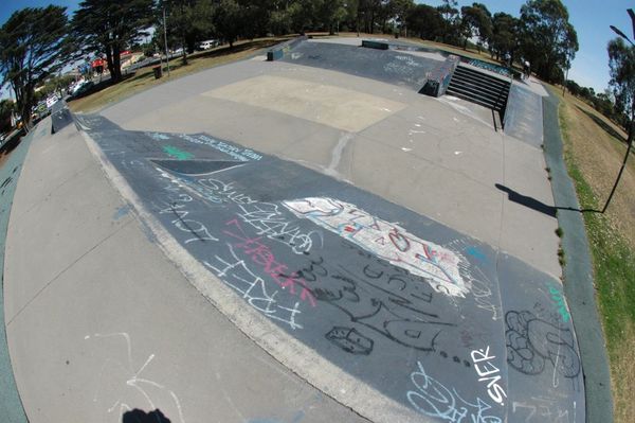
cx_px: 318
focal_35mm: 16
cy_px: 212
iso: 800
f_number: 14
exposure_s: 1/800
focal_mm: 10.5
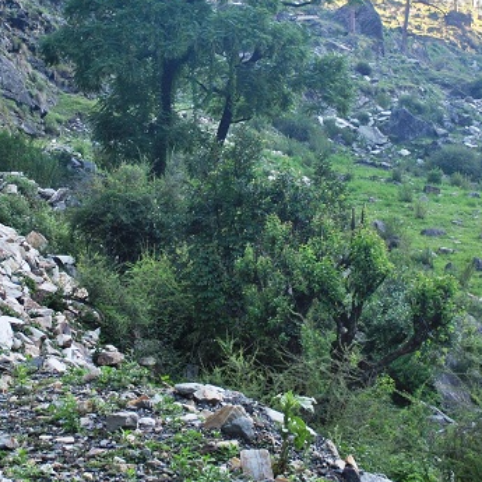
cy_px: 145
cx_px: 151
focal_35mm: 93
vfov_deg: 18.6
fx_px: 1465
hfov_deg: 18.6
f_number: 5.6
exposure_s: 1/125
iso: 200
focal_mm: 26
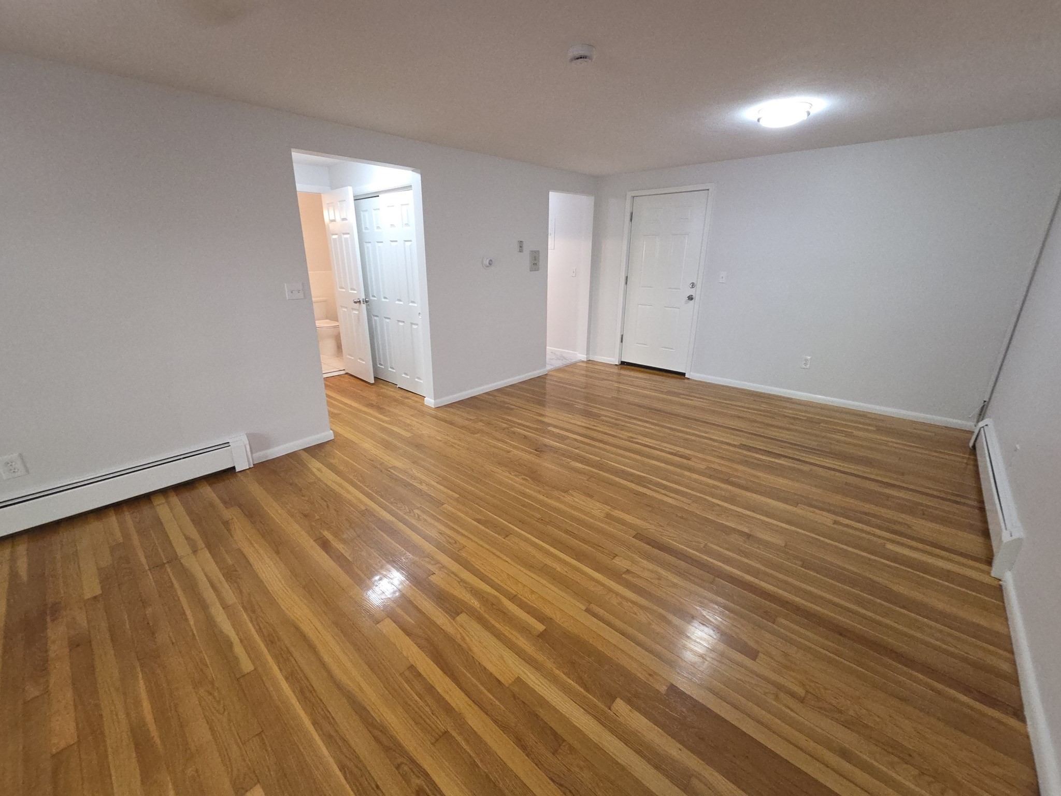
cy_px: 398
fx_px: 398
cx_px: 530
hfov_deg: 106.2
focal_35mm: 13
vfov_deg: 89.9
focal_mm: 2.2
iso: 320
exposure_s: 1/60
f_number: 2.2
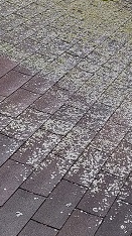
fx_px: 543
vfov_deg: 24.4
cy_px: 141
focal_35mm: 87
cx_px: 142
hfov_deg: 13.6
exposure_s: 1/407
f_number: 1.8
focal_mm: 4.69
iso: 50
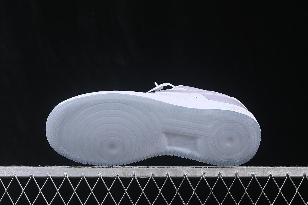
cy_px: 102
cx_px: 154
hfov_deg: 27.0
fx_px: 642
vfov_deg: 18.2
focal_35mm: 75
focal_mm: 50
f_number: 8
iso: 160
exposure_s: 1/80
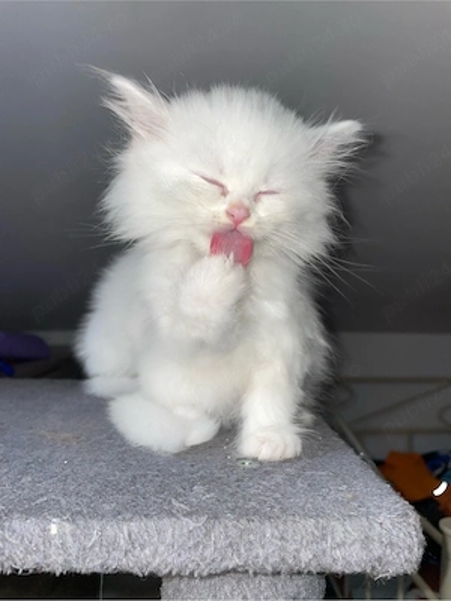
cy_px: 300
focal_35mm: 26
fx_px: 452
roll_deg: -0.3
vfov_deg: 67.3
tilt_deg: +0.9
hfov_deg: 53.1
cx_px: 226
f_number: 1.6
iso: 32
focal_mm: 4.2
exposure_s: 1/67
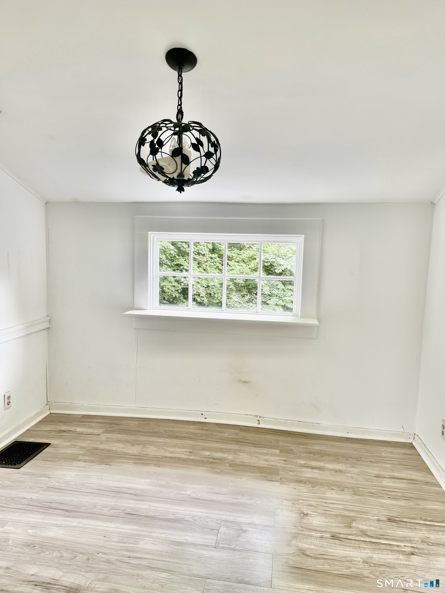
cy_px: 296
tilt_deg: -4.0
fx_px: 411
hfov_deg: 56.8
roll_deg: -1.9
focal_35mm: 24
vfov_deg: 71.6
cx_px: 222
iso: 100
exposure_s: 1/121
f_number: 1.78
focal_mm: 6.76
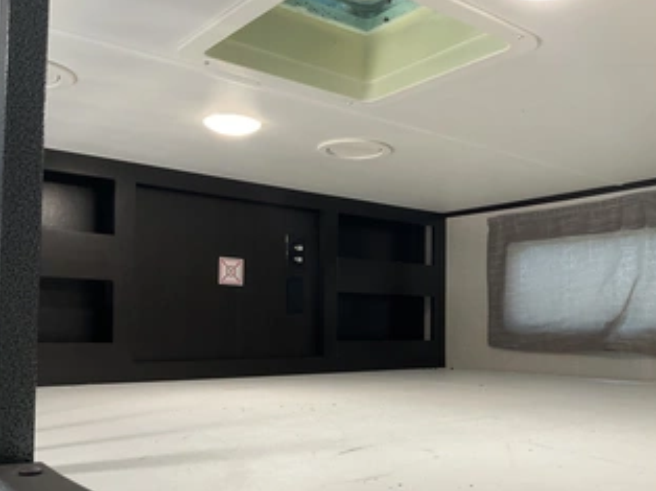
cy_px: 305
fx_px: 701
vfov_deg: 38.4
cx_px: 370
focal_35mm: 37
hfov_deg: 50.0
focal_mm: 3
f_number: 1.8
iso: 64
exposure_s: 1/61
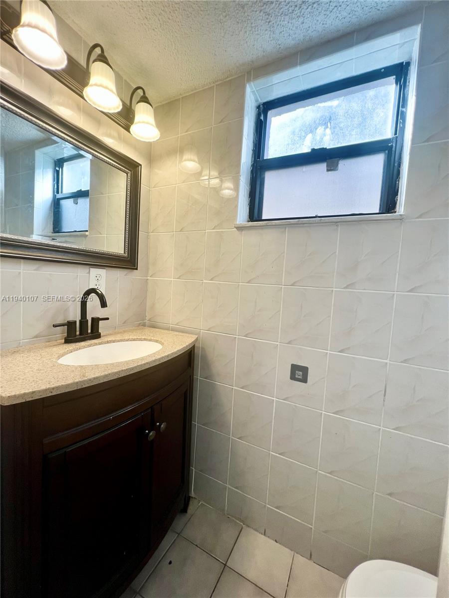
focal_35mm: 13
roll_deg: -2.8
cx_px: 224
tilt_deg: -3.6
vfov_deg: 106.2
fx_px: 225
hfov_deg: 89.9
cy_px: 299
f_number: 1.8
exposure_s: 1/120
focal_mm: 1.57
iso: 50
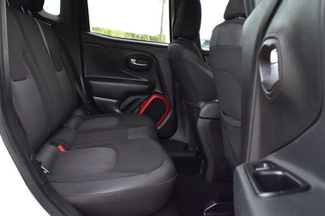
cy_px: 87
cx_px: 145
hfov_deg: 54.3
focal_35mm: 35
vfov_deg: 37.7
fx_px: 316
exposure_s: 1/40
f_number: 7.1
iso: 400
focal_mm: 18
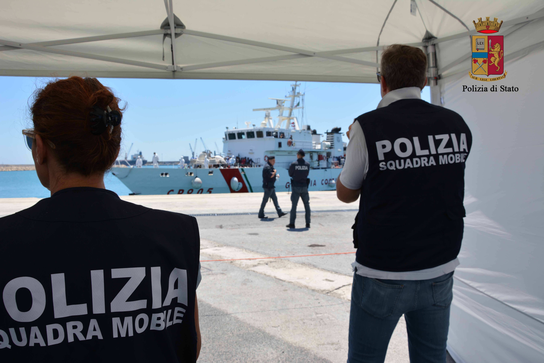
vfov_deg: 47.9
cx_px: 272
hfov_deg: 67.4
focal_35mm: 27
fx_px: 408
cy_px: 182
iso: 100
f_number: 8
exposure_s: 1/250
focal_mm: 18
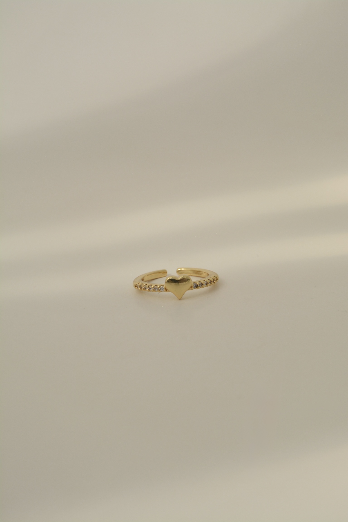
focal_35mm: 120
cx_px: 174
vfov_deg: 17.1
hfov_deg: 11.4
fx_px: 1740
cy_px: 261
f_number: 11
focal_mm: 80
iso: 500
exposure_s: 1/2000
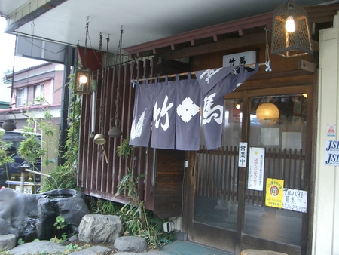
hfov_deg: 45.8
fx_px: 402
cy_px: 128
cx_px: 170
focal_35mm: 41
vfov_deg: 35.2
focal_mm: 6.8
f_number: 2.8
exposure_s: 1/50
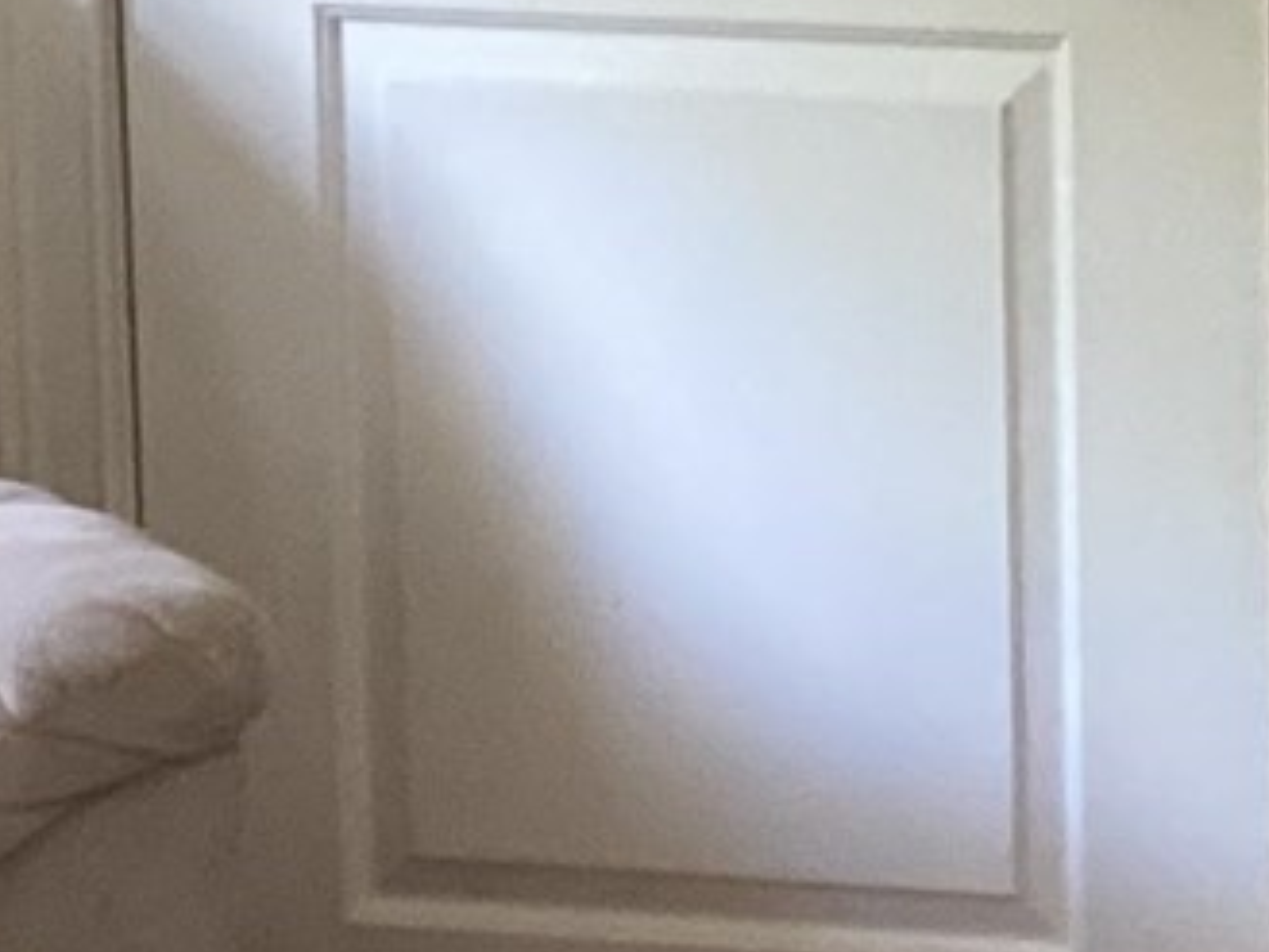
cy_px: 185
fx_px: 7078
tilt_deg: -9.9
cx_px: 1902
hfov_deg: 9.9
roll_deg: -1.3
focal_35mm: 193
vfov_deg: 7.7
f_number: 2.4
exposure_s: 1/33
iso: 320
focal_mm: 3.3
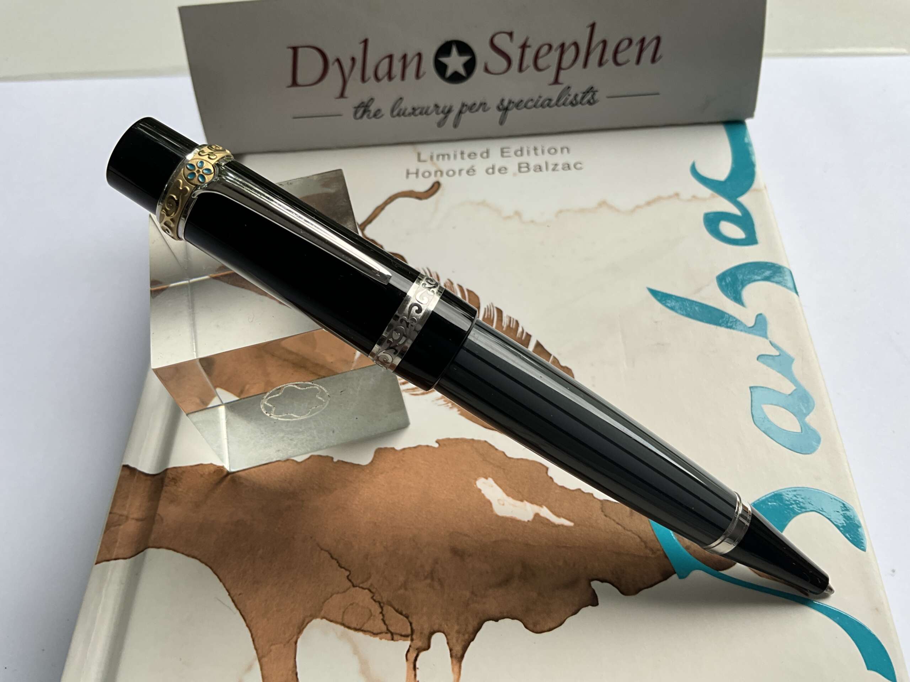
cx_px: 455
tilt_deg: -55.2
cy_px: 341
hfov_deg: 61.7
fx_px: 762
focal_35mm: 29
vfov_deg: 48.2
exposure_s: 1/149
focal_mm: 3
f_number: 1.8
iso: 20
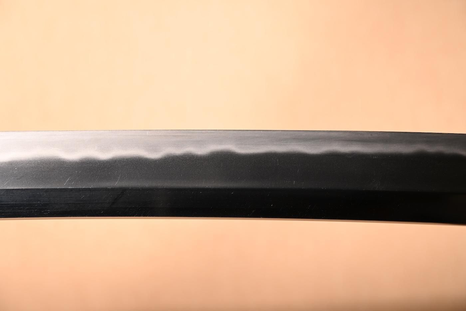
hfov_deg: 25.5
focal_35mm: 80
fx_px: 1029
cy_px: 156
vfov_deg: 17.2
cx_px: 233
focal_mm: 53
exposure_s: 1/2
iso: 100
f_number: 4.8
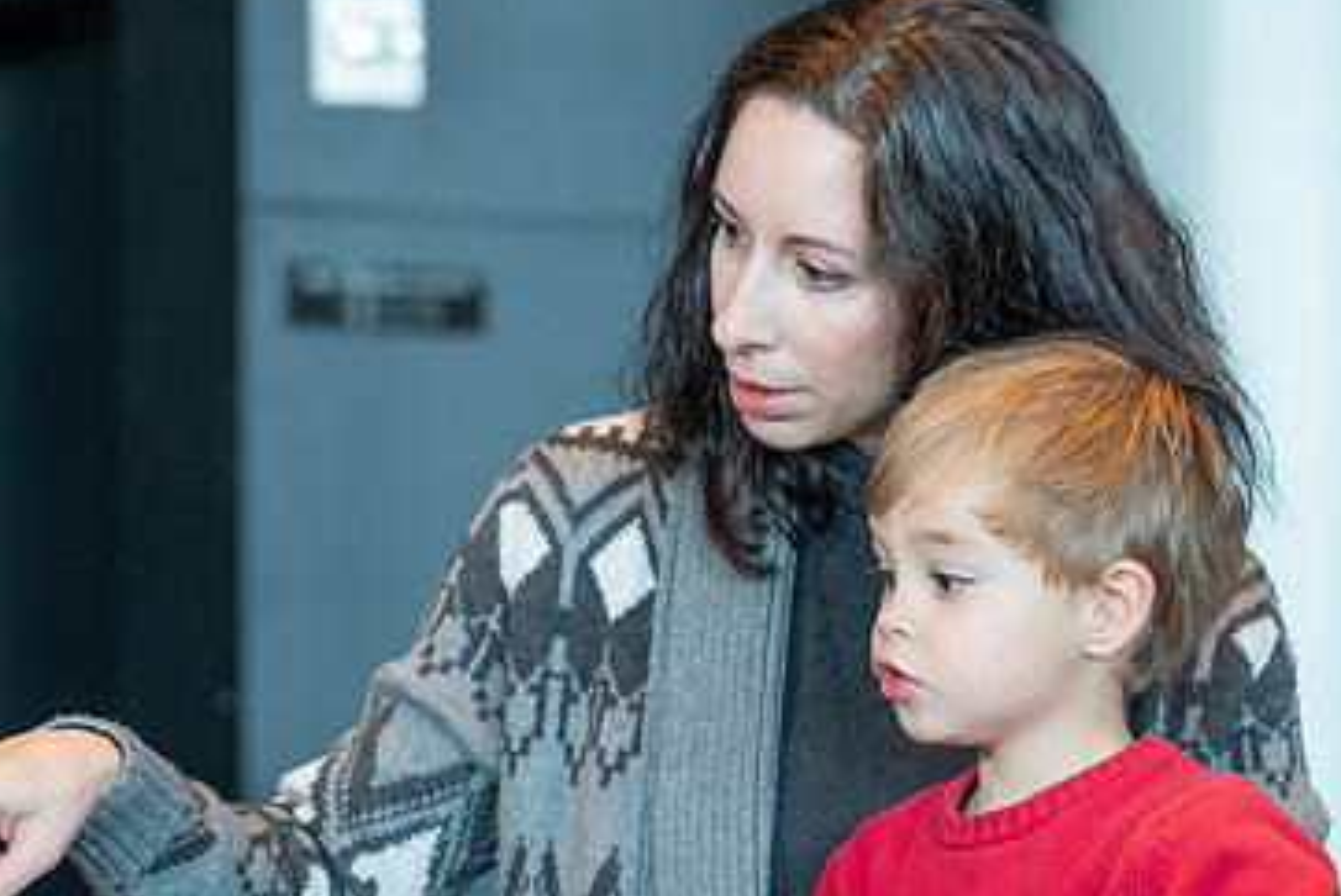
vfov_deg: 9.5
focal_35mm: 144
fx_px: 5368
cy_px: 668
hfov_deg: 14.2
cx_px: 537
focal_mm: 90
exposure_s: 1/200
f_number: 4
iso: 2000
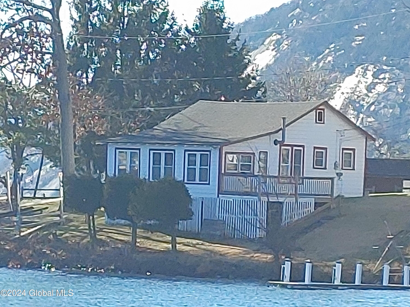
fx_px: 2890
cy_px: 154
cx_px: 205
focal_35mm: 244
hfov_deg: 8.1
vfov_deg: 6.1
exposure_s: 1/336
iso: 50
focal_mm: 4.81
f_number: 1.8
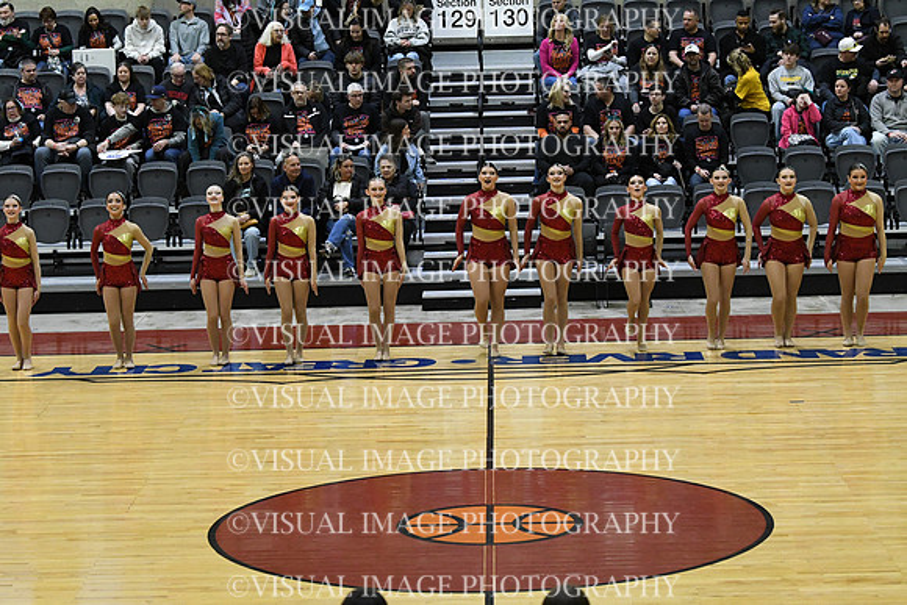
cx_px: 454
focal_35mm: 105
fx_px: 2646
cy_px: 302
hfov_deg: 19.5
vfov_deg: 13.0
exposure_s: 1/500
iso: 5000
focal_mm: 70
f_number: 4
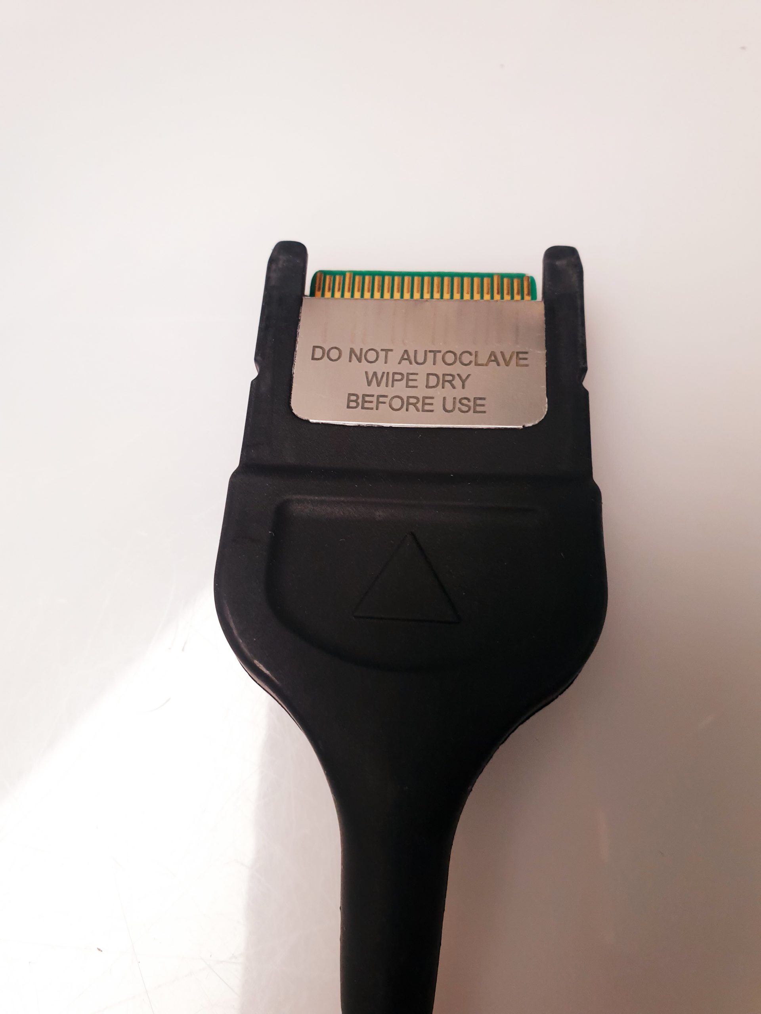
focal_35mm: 26
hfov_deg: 53.1
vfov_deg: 67.3
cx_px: 380
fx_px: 762
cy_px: 507
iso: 100
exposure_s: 1/50
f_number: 2.4
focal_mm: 4.3
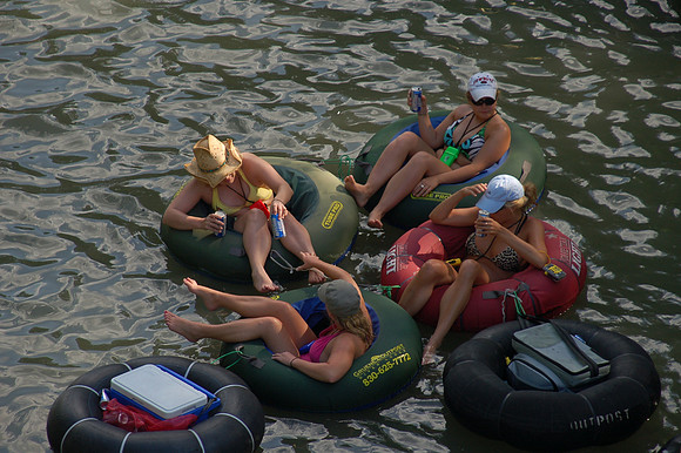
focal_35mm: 255
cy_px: 226
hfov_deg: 8.1
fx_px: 4821
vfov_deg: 5.4
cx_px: 340
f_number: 6.3
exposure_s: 1/320
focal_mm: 170
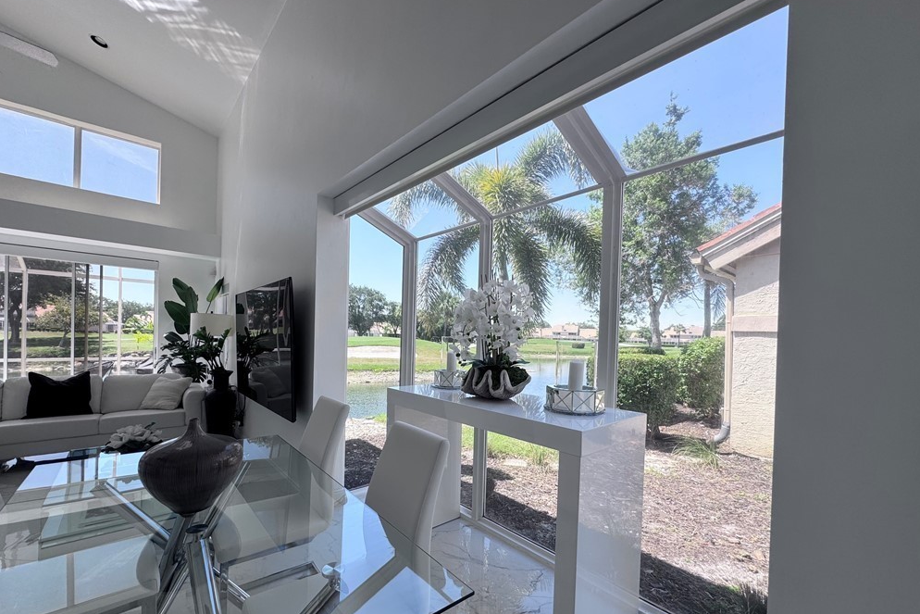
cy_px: 342
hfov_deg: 100.4
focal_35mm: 15
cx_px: 458
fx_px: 383
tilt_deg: -2.0
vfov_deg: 77.1
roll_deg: -2.3
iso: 40
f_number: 2.2
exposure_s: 1/401
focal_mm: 2.22
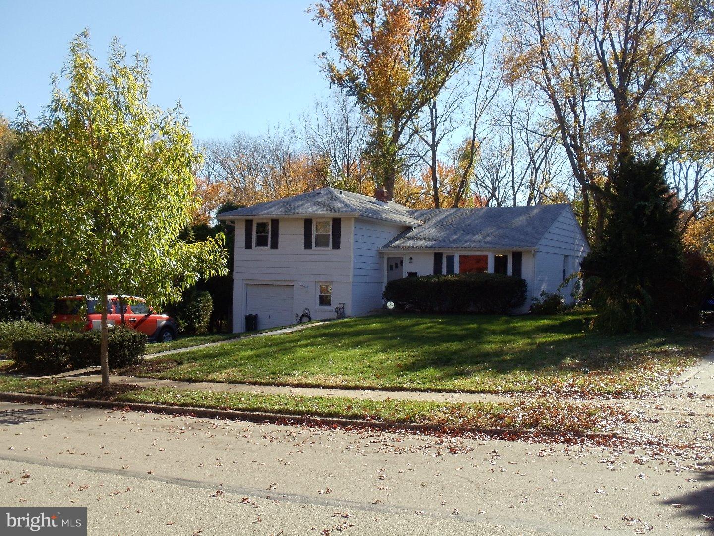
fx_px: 1031
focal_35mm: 50
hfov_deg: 38.2
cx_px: 357
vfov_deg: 29.1
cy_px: 268
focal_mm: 6.81
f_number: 3.7
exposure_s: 1/250
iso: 80
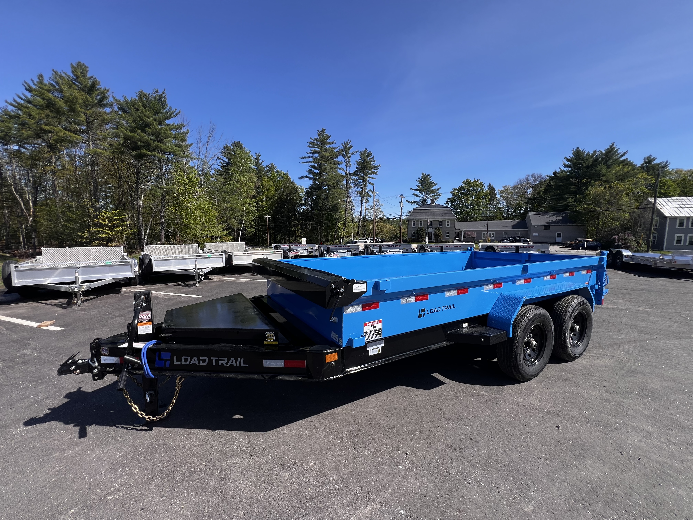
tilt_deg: -6.6
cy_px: 260
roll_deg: +1.0
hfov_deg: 106.2
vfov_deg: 89.9
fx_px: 260
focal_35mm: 13
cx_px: 346
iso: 32
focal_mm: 1.57
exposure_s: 1/978
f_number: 1.8
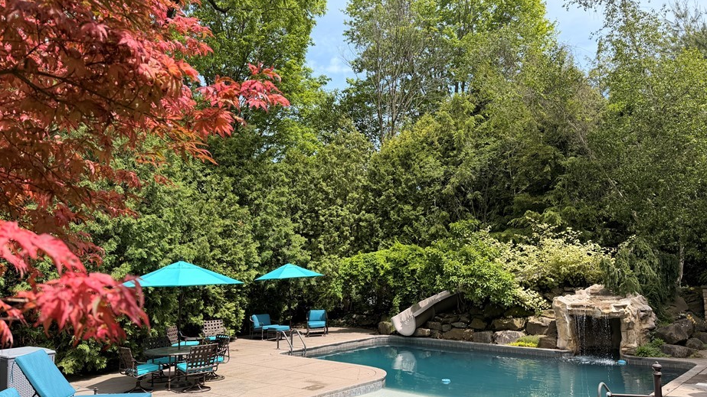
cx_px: 379
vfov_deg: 40.2
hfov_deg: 66.0
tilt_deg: +6.4
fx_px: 544
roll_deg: +1.6
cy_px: 200
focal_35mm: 29
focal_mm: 6.76
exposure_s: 1/2445
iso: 100
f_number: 1.78
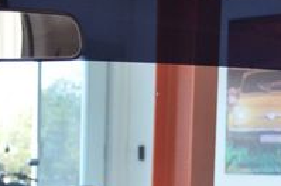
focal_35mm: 116
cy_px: 244
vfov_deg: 11.5
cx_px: -20
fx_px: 904
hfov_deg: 17.2
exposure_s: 1/30
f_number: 4
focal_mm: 24
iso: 500
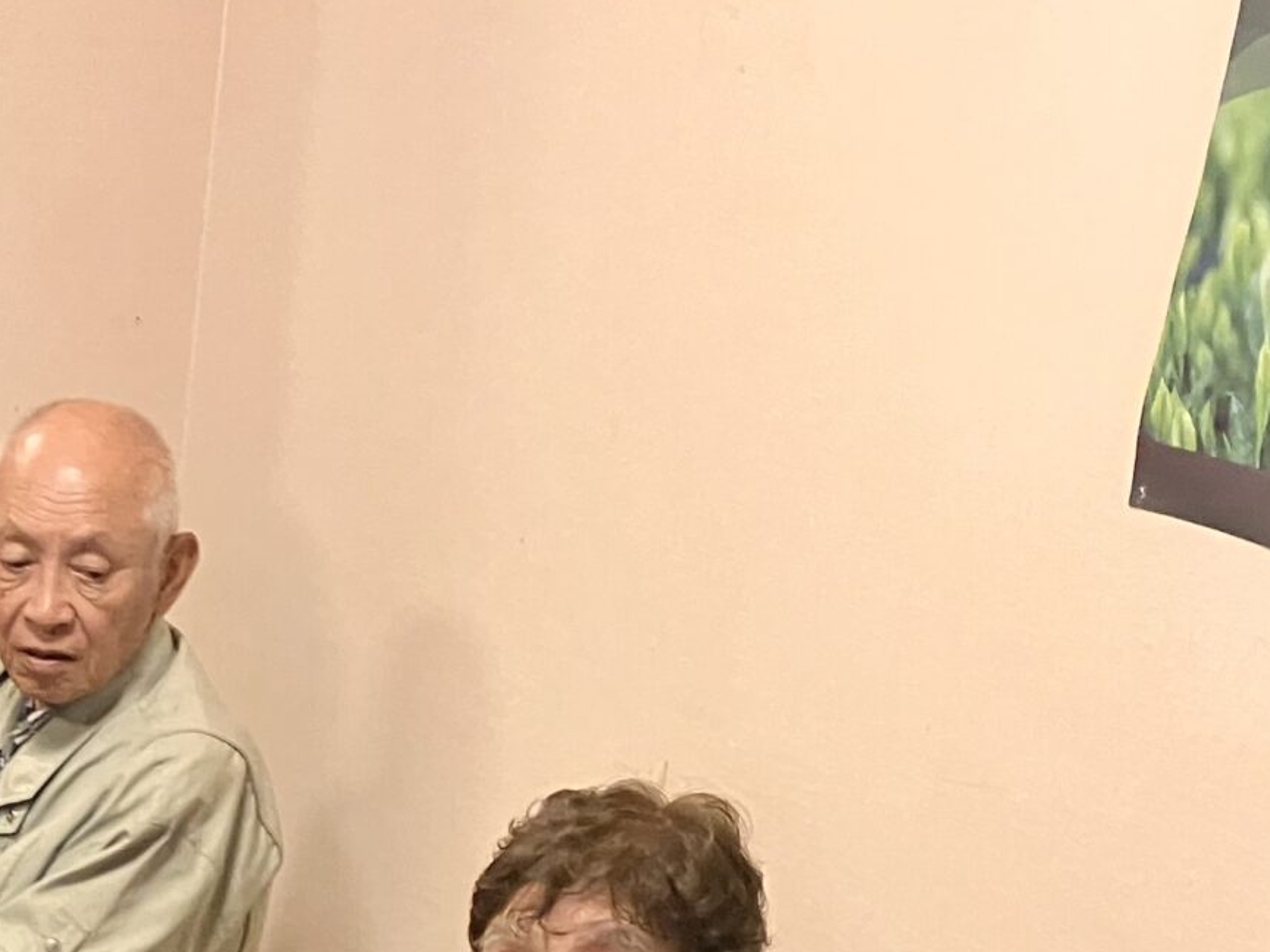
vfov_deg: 16.4
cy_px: 1374
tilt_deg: -31.2
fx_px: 3045
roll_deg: -3.0
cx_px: -79
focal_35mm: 83
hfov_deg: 22.4
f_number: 1.8
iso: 250
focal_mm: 3.99
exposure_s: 1/40
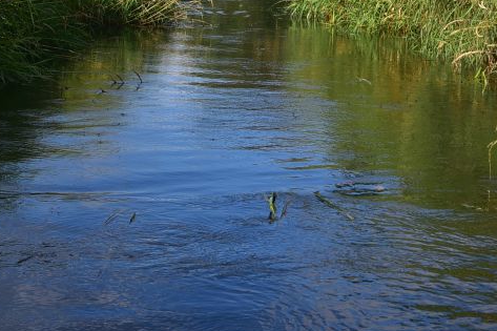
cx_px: 213
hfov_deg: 23.1
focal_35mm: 88
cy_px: -109
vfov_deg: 14.8
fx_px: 1214
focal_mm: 32
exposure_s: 1/125
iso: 200
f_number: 14
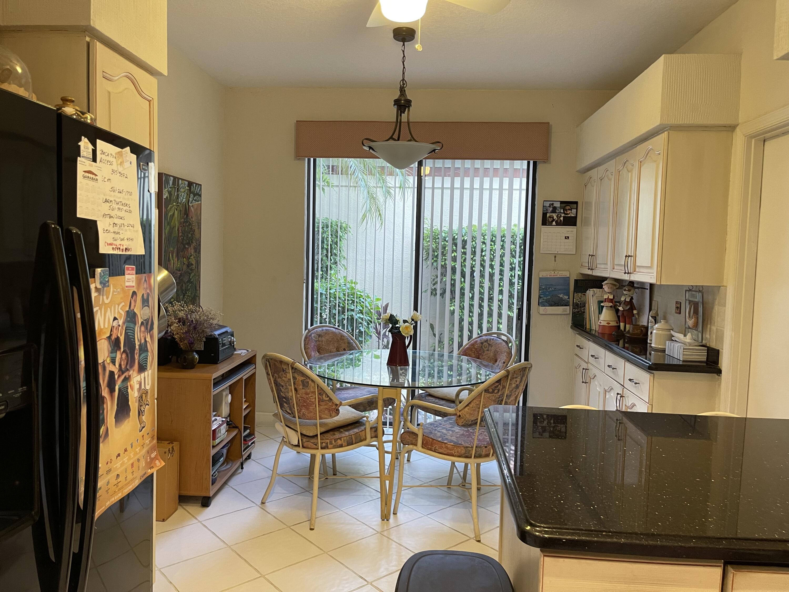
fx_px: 593
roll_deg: -2.1
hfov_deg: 67.3
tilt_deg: -3.6
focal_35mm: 26
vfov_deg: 53.1
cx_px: 394
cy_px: 296
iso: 200
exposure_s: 1/60
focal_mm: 5.1
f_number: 1.6
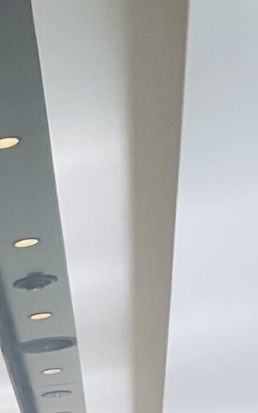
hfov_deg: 7.0
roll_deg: +1.3
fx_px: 1654
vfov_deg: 12.6
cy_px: 813
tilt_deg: +0.9
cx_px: -746
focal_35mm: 147
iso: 100
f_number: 1.6
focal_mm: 4.2
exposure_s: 1/100
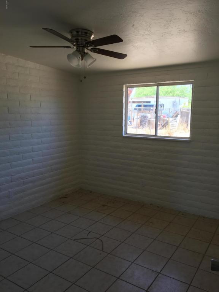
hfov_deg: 48.2
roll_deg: -0.3
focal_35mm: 29
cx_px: 110
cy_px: 146
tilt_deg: -6.2
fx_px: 245
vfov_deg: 61.7
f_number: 2.2
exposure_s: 1/120
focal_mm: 4.15
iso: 32
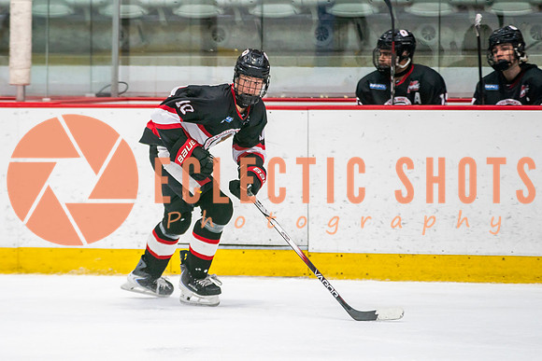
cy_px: 179
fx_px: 5178
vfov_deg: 4.0
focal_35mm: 344
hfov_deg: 6.0
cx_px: 172
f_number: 2.8
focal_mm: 190
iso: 800
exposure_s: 1/640
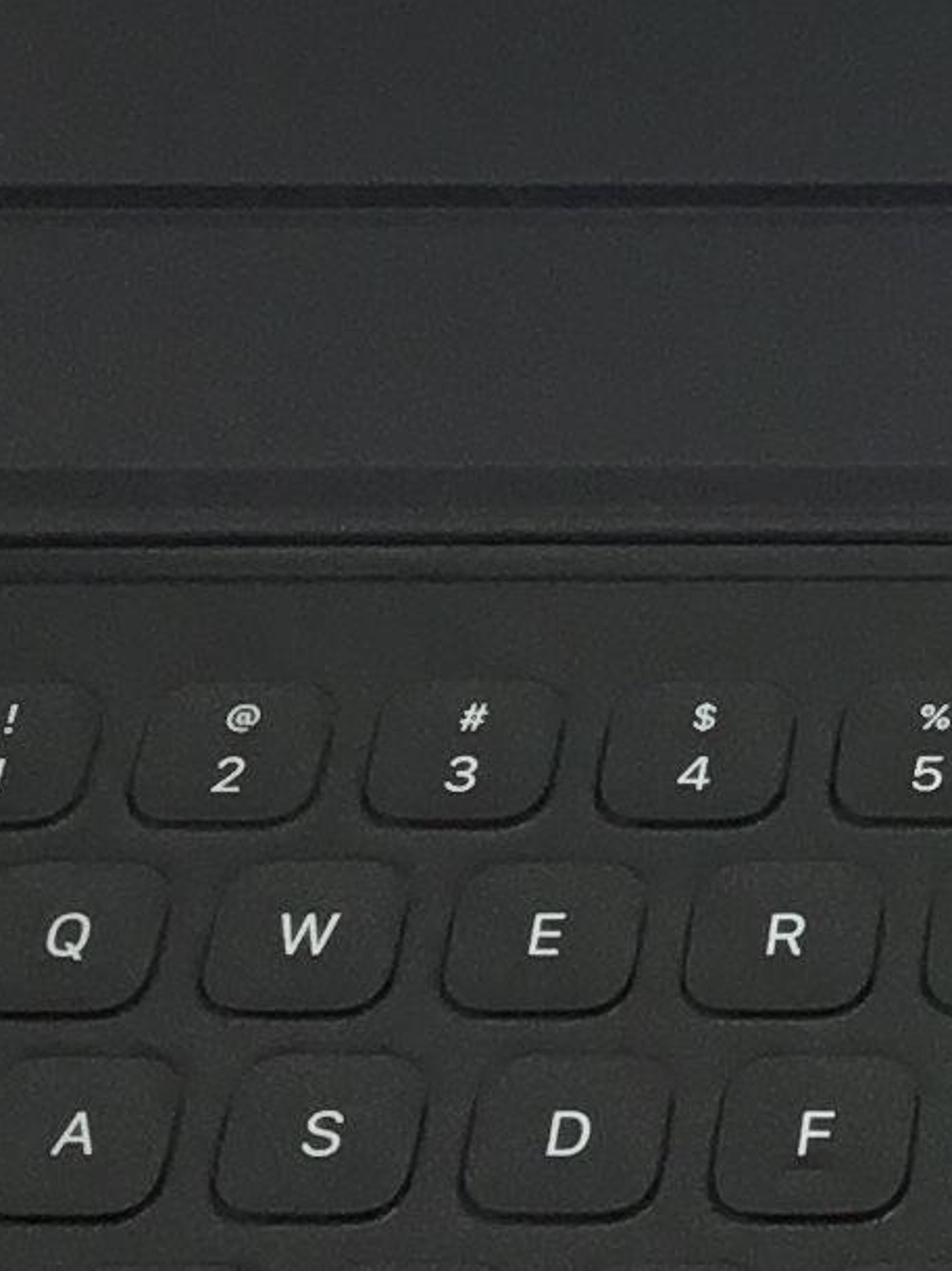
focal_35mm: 166
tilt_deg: -35.5
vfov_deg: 11.3
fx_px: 6091
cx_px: 1608
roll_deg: +2.2
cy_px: -802
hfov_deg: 8.6
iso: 32
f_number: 2.4
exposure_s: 1/60
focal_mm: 3.3
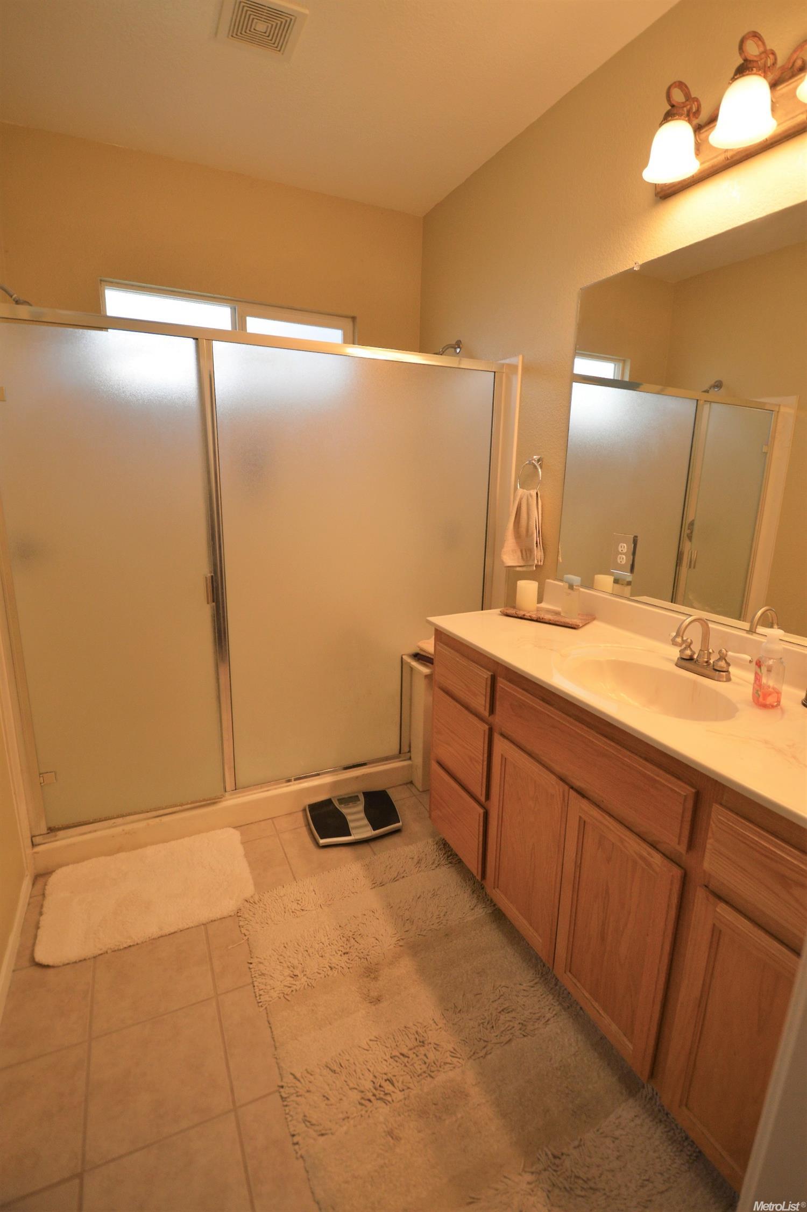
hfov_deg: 77.2
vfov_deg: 100.4
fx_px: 505
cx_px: 404
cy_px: 606
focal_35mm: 15
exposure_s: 1/60
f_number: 4
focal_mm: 10
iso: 400
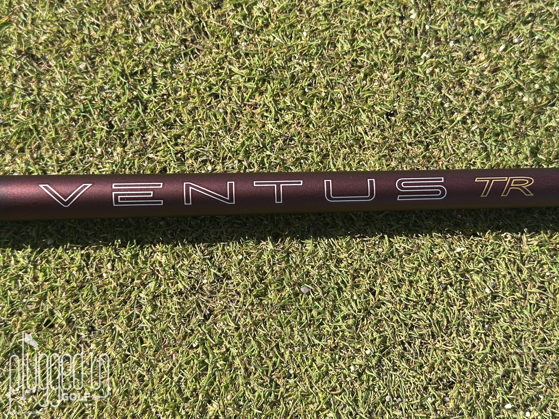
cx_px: 275
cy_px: 206
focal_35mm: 49
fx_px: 791
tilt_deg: -76.0
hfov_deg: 38.9
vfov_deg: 29.7
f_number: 1.78
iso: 64
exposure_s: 1/1848
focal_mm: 6.86
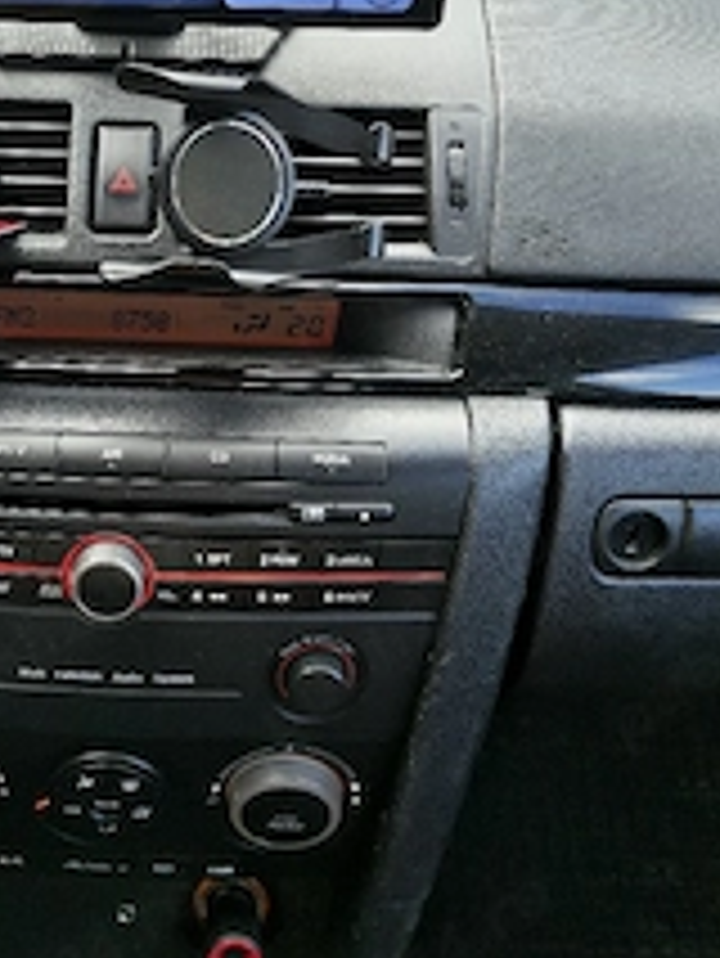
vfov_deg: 41.6
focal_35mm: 45
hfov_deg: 31.4
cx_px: 144
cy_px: 337
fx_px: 1247
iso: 145
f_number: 1.8
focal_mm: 5.56
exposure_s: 1/100
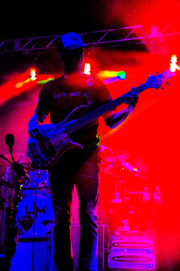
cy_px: 136
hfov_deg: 17.5
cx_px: 90
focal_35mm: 78
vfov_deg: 26.0
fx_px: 585
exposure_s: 1/800
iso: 8000
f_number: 4.5
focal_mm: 78
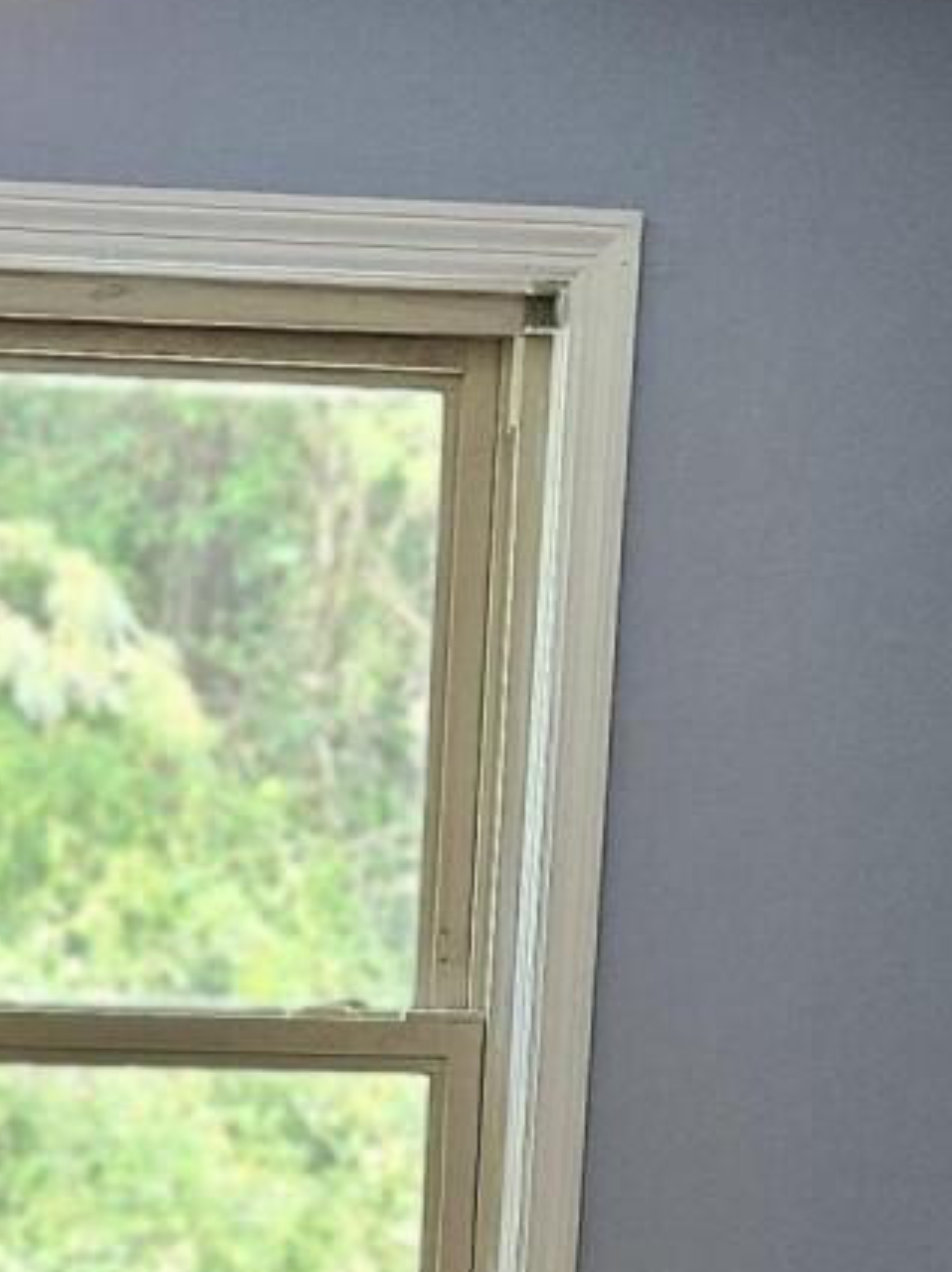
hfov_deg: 13.6
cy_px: 1795
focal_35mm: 108
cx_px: 90
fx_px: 3964
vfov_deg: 16.8
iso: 250
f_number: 1.8
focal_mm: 5.4
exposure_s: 1/120
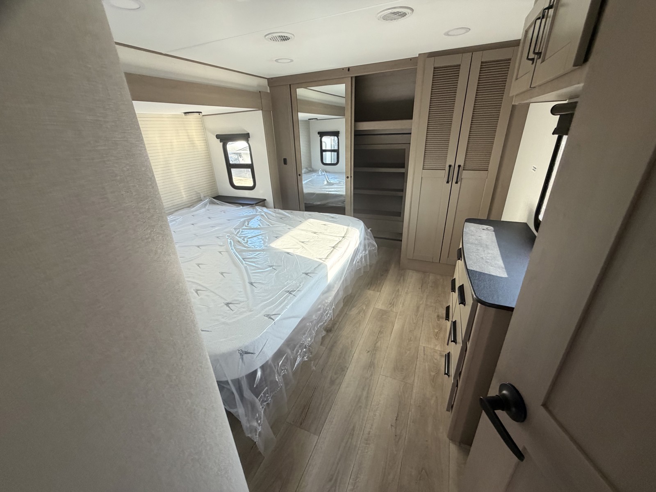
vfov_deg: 85.7
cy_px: 246
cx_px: 328
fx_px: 265
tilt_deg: -23.7
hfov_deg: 102.1
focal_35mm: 14
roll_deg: +2.4
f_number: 2.2
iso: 320
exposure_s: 1/64
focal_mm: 2.22
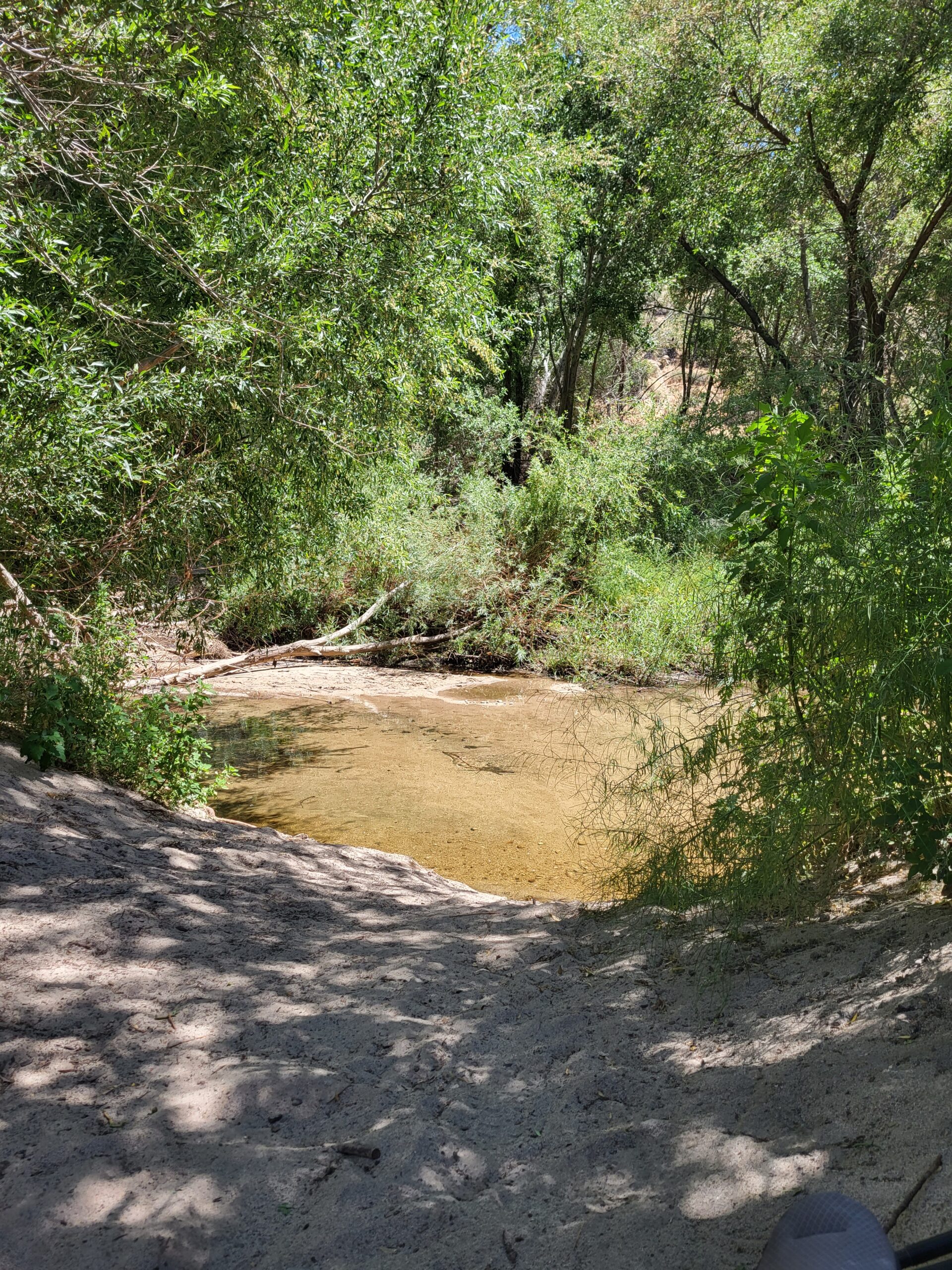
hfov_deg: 53.1
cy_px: 635
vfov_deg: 67.3
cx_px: 476
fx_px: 953
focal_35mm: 26
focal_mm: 5.4
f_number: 1.8
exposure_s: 1/673
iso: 40
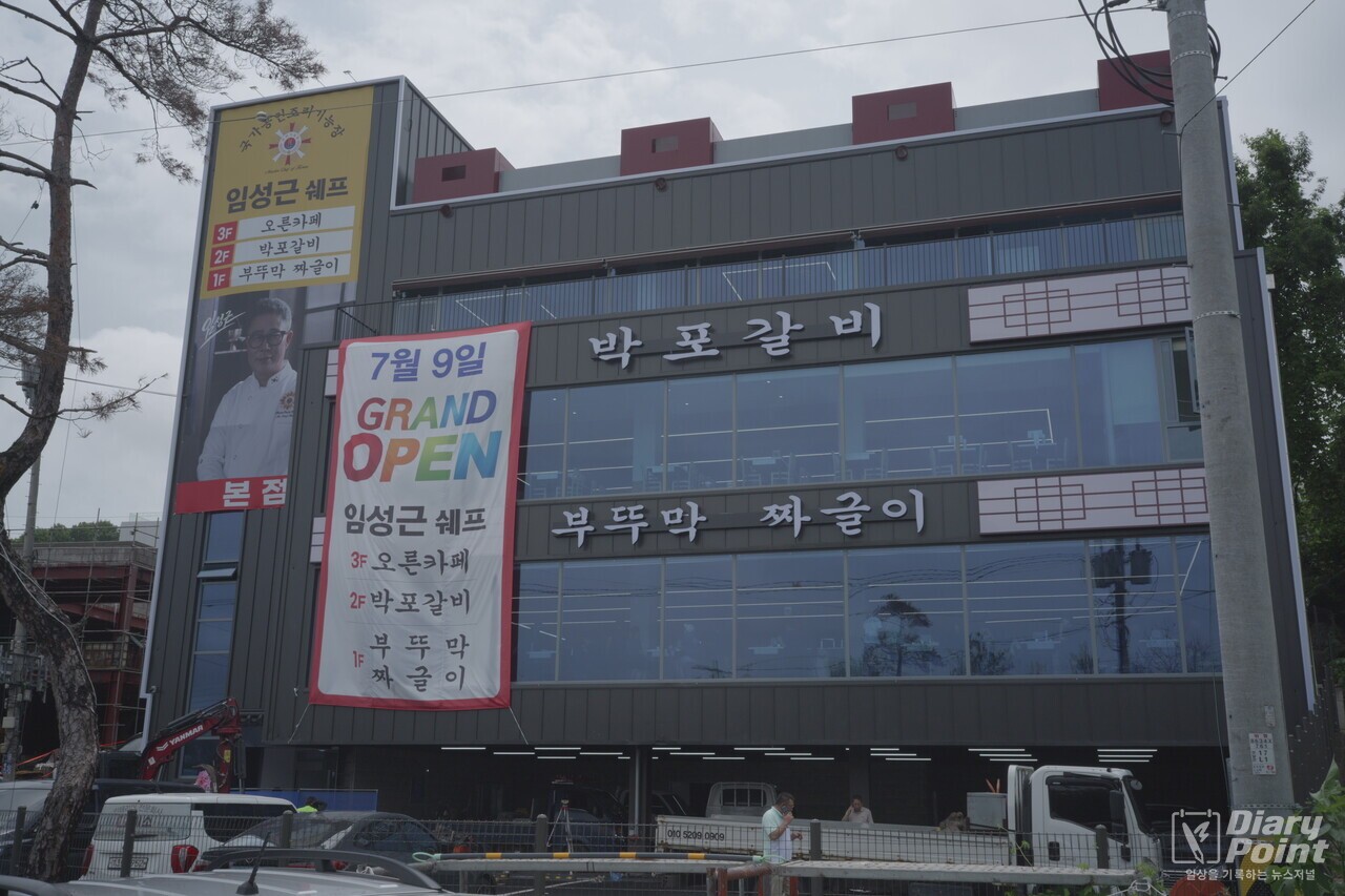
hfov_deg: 54.4
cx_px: 672
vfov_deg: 37.8
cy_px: 448
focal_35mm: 35
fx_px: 1307
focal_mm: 35
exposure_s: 1/400
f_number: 11
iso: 640
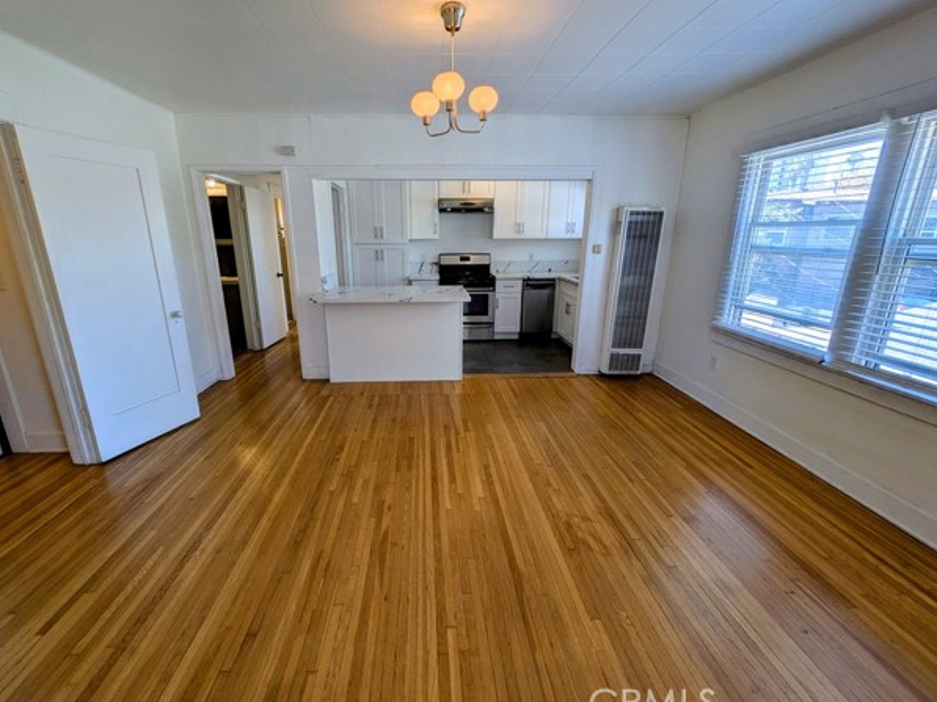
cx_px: 441
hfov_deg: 98.1
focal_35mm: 15
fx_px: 406
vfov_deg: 81.7
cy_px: 349
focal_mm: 1.85
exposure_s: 1/141
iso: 51
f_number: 2.2
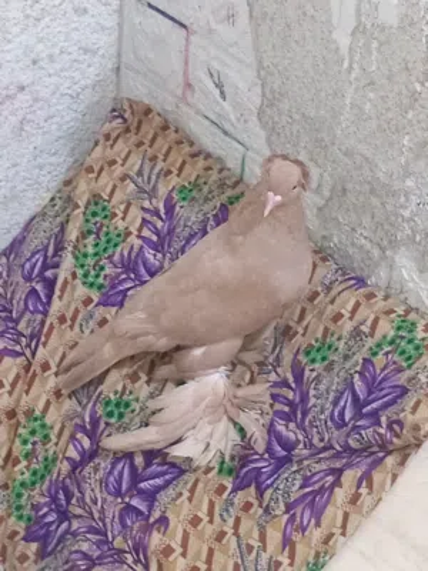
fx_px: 1302
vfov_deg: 24.7
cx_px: 214
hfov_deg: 18.7
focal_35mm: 79
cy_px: 286
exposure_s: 1/16.7
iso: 1218
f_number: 1.8
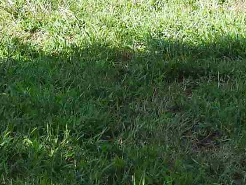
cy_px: -284
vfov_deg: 6.4
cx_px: 52
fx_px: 1557
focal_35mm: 219
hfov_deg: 9.0
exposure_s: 1/250
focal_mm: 7.2
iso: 100
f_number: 3.8
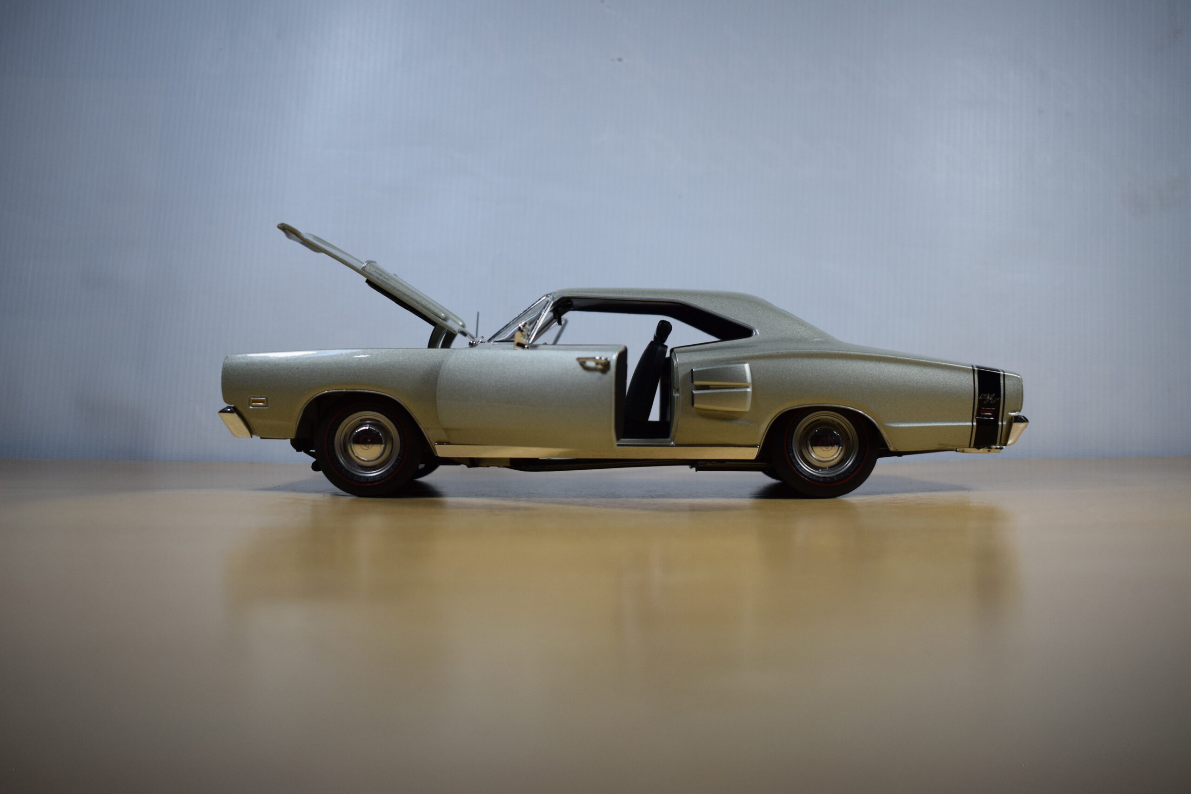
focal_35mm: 38
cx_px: 596
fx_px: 1241
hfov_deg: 51.3
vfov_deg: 35.5
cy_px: 397
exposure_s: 1/640
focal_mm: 25
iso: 800
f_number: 4
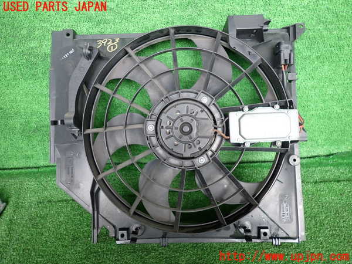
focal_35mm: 25
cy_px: 132
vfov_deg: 54.9
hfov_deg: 69.4
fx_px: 254
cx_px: 176
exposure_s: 1/60
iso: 200
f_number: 2
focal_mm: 4.5
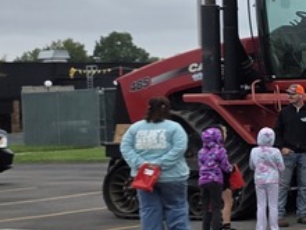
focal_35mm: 107
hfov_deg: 14.0
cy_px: 82
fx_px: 946
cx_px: 688
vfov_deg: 13.8
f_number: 1.8
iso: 80
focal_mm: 5.4
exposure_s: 1/805
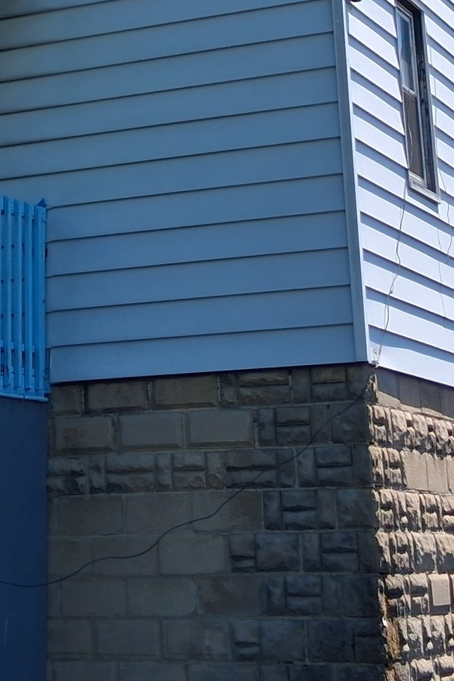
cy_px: -25
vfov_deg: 20.9
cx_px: 82
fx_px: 1779
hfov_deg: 14.5
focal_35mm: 94
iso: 25
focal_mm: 3.98
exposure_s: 1/516
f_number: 1.8
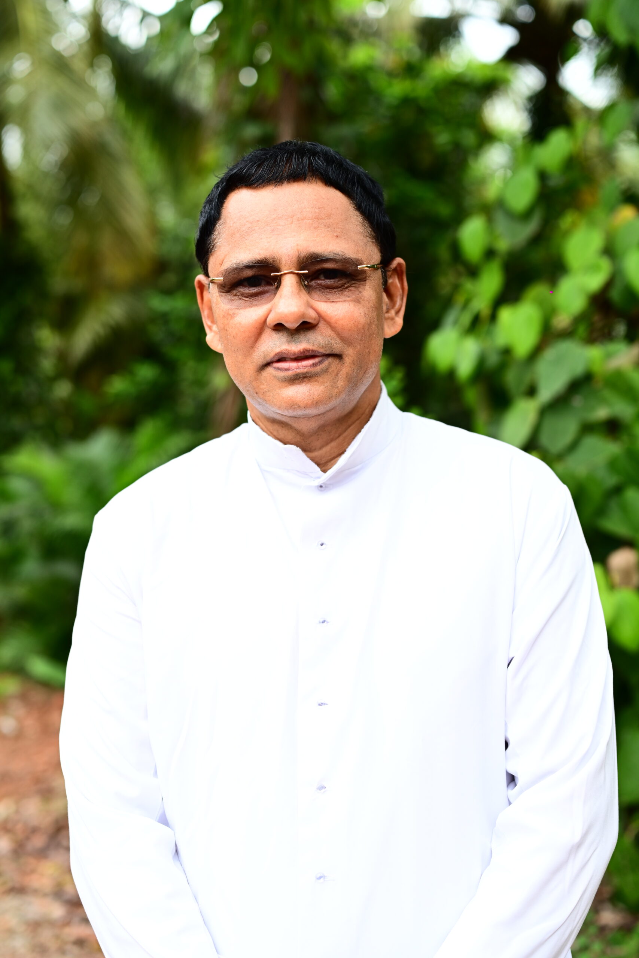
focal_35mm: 50
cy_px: 479
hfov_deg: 27.0
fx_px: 1331
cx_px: 320
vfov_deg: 39.6
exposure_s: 1/320
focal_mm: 50
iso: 250
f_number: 2.8
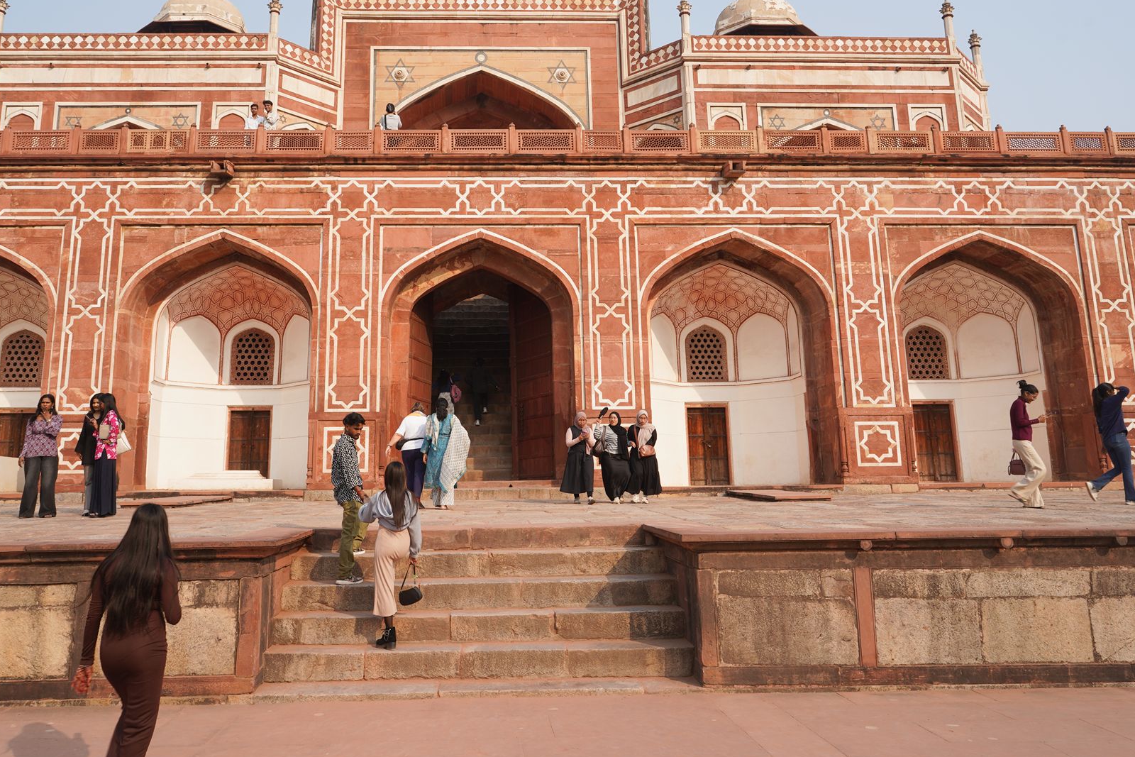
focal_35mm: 30
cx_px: 517
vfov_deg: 43.3
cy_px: 286
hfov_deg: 61.8
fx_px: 946
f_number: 11
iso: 100
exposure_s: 1/100
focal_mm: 24
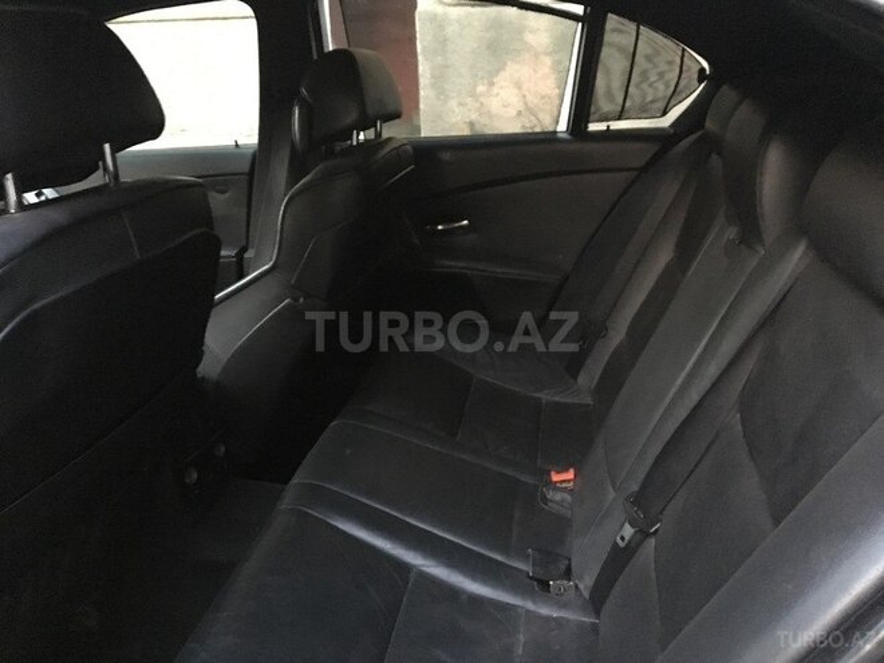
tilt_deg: -20.9
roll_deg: +1.9
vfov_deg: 48.2
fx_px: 741
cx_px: 442
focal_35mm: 29
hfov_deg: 61.7
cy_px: 332
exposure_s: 1/17
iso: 800
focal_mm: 4.15
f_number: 2.2
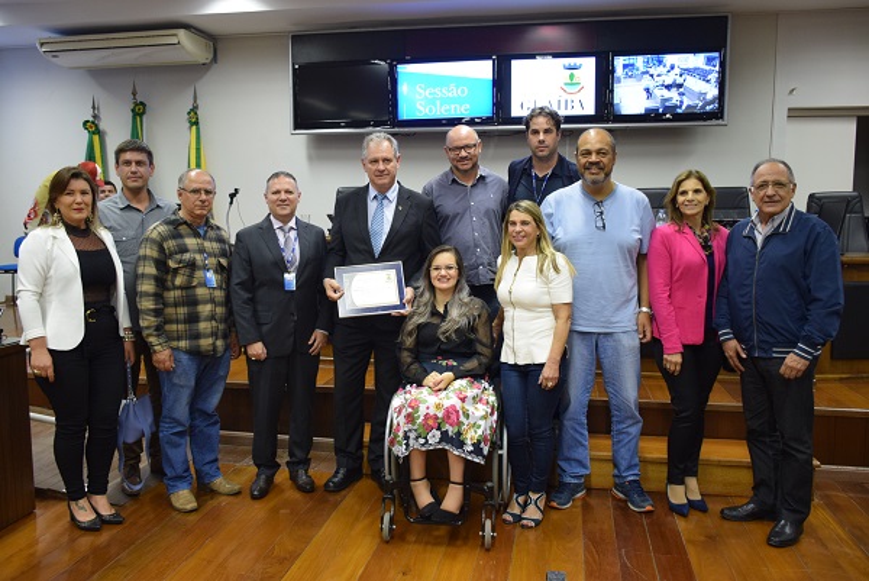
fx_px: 725
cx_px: 434
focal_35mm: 30
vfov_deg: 43.7
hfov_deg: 61.9
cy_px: 290
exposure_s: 1/60
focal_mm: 20
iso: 1400
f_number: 3.5
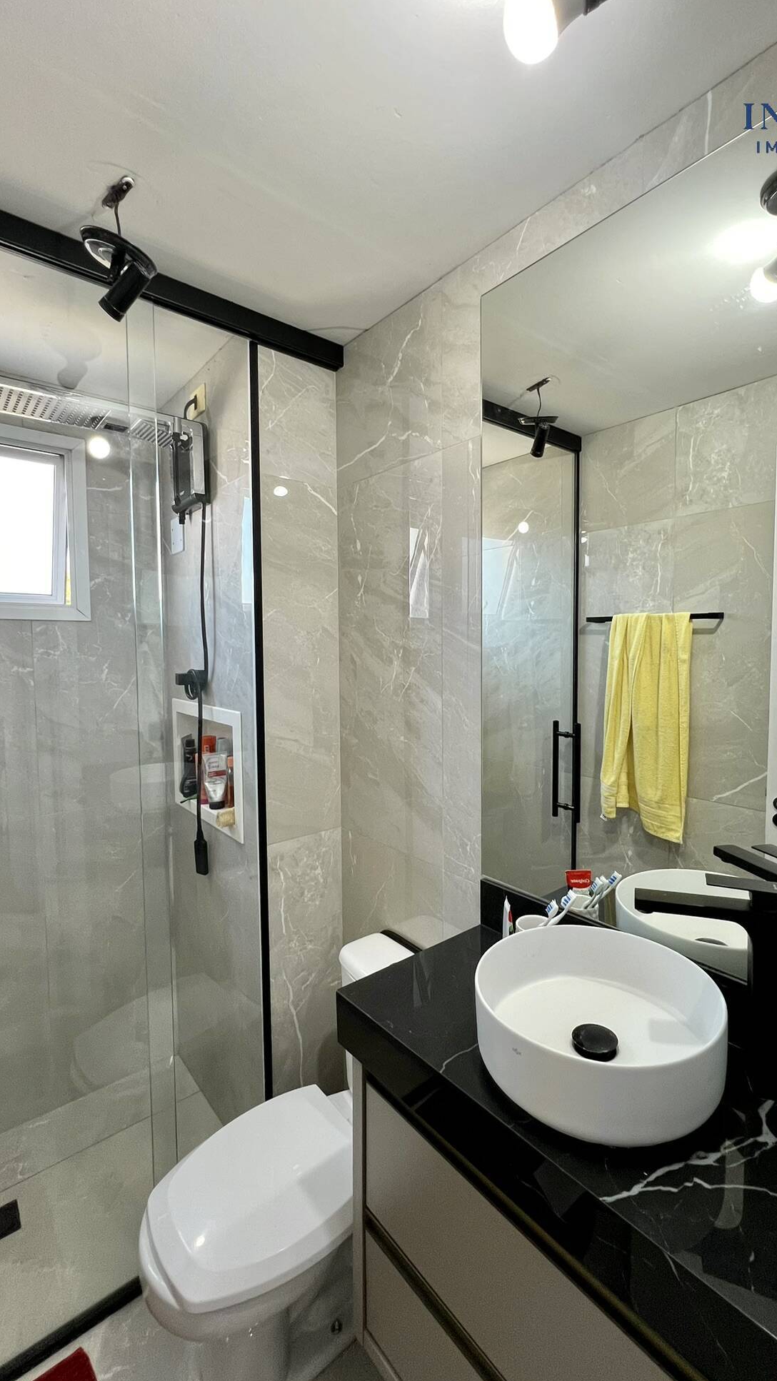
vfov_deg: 103.0
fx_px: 549
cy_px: 682
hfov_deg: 70.4
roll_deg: +1.1
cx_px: 422
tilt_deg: -2.5
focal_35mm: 15
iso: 200
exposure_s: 1/120
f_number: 1.8
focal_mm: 1.57
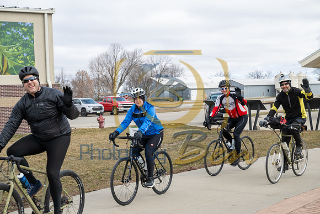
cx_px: 160
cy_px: 107
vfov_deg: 20.9
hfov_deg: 31.0
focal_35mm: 65
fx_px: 578
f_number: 7.1
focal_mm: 65
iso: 250
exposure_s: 1/320
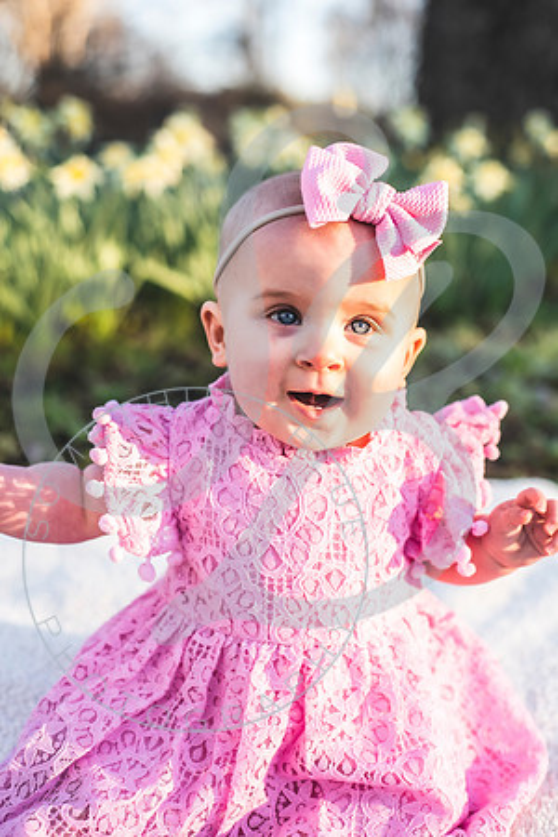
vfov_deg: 39.6
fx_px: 1162
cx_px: 279
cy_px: 418
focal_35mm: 50
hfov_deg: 27.0
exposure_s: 1/320
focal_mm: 50
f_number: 2.8
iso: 100
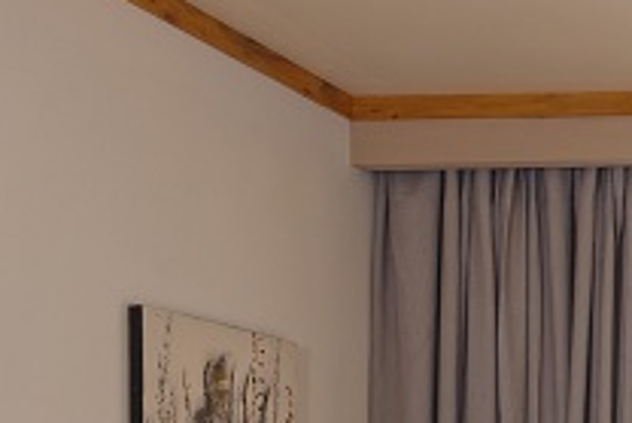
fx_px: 1686
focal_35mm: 96
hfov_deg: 17.7
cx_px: 1091
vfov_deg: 13.7
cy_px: 571
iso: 100
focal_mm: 20
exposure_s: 1/200
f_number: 9
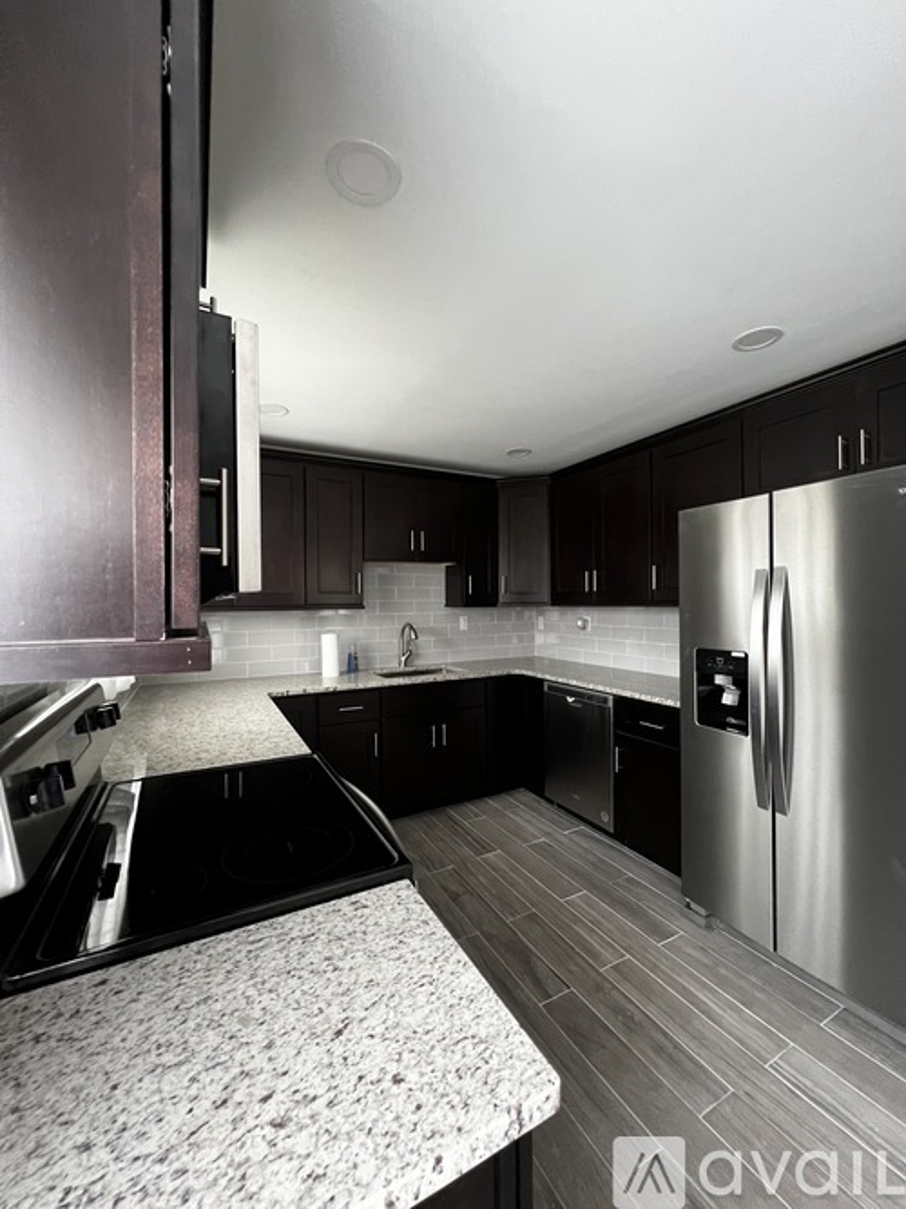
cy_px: 604
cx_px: 453
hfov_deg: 89.9
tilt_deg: -0.4
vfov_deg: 106.2
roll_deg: +0.4
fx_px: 454
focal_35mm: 13
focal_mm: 1.57
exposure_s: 1/60
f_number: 1.8
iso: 320
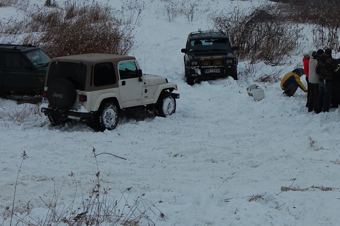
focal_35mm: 110
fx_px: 1038
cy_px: 49
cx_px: 246
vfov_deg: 12.4
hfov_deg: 18.5
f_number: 8
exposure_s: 1/250
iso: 200
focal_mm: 32
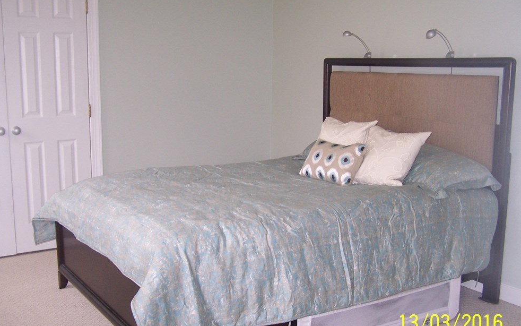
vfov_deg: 30.5
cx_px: 261
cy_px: 173
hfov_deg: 47.2
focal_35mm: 42
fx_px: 596
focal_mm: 6.3
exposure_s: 1/60
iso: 140
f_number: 2.8
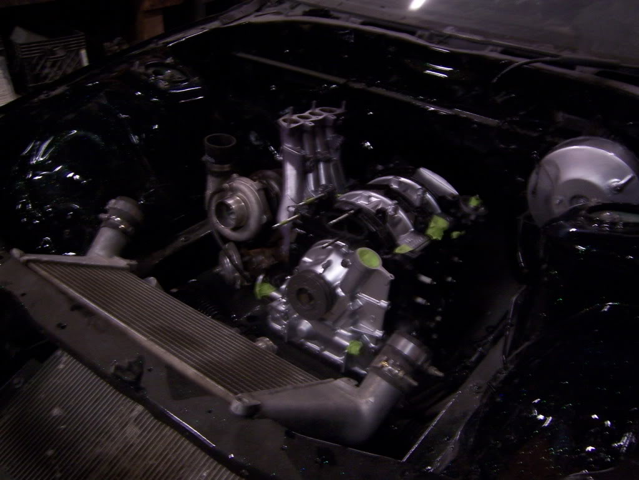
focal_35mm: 33
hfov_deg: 55.4
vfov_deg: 42.9
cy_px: 240
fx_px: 609
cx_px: 320
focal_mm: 5.5
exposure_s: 1/8
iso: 140
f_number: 3.4
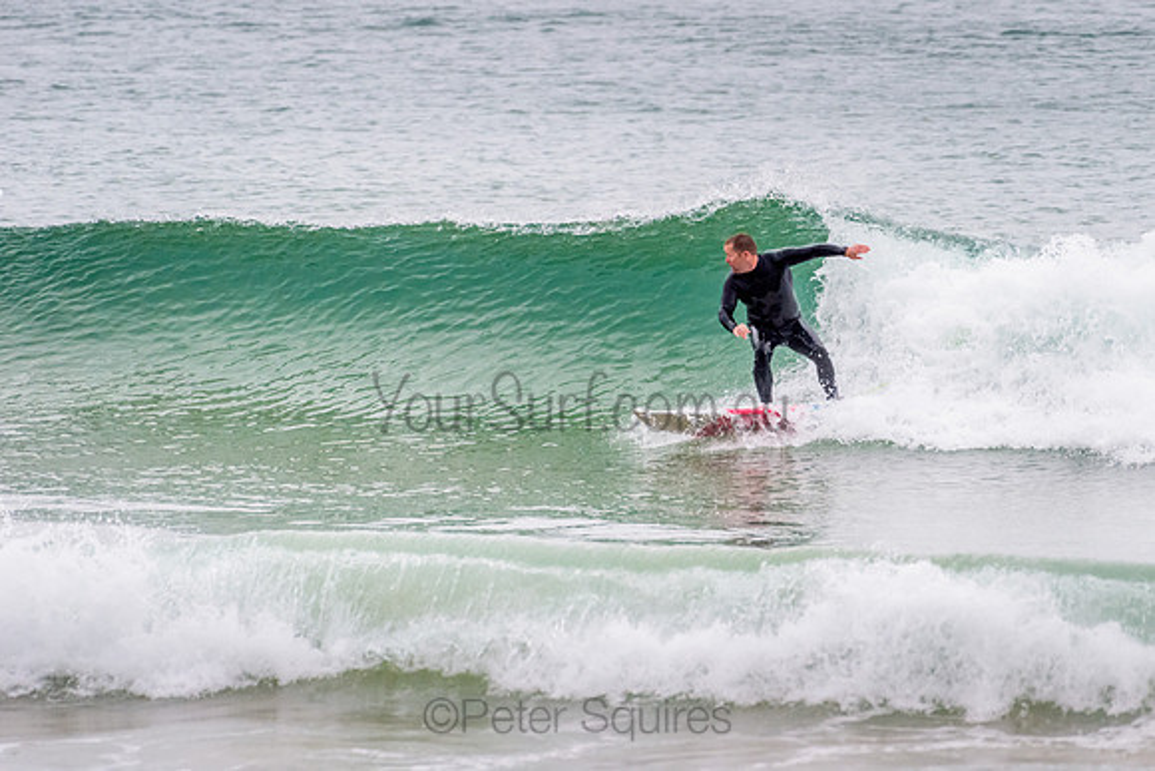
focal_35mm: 613
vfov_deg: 2.2
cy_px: 319
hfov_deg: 3.4
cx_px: 705
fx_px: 19682
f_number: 5.6
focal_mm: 500
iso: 900
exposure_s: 1/1000
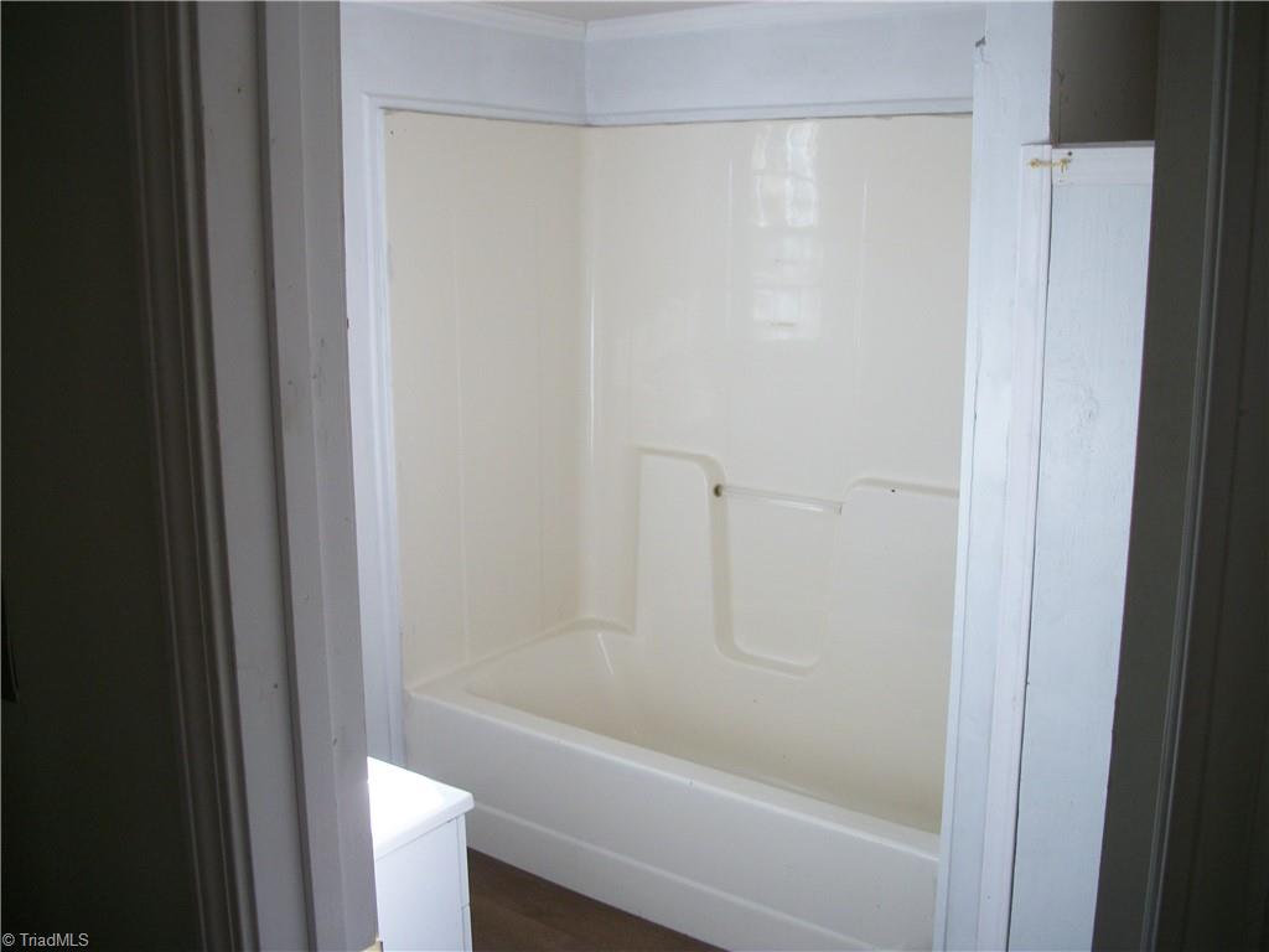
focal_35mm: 32
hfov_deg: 56.8
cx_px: 634
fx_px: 1173
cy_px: 476
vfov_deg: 44.2
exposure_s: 1/80
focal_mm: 5.7
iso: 80
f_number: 2.9
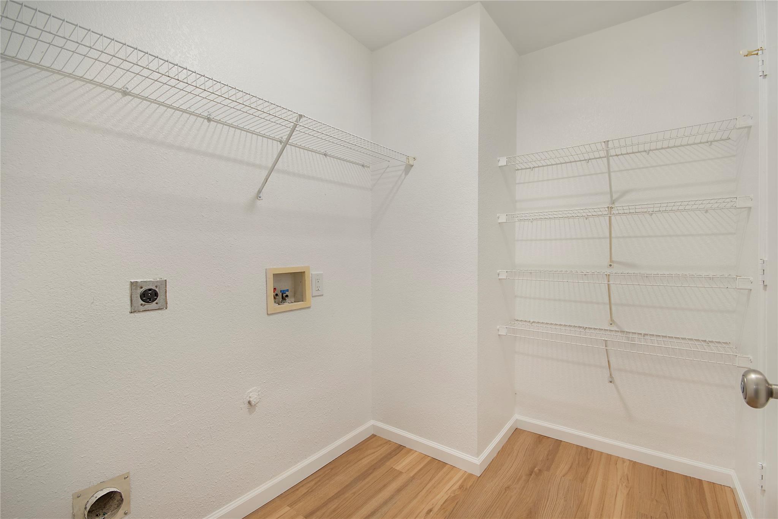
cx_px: 389
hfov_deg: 100.4
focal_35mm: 15
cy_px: 260
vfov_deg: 77.3
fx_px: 324
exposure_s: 1/6
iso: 100
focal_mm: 10
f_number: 8
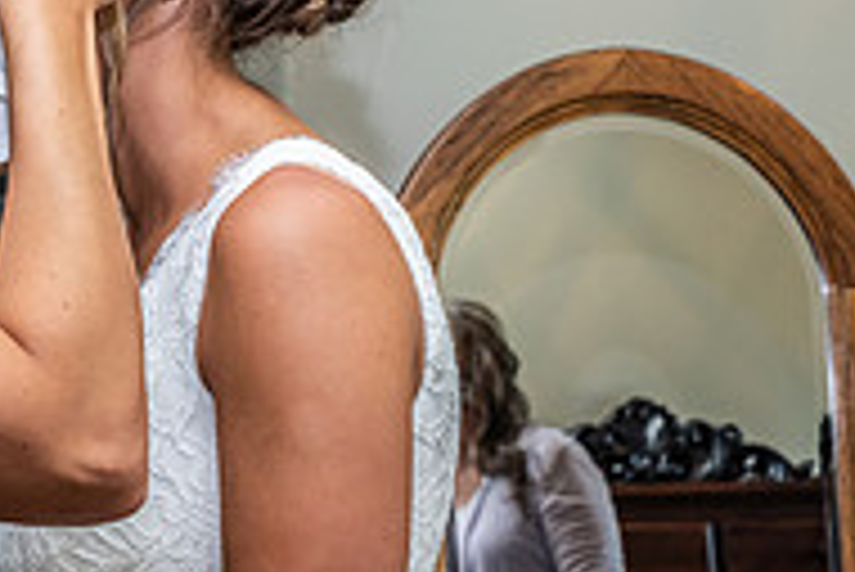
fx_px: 2543
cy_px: 218
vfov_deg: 12.8
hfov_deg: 18.9
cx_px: 176
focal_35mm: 107
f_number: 4.5
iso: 400
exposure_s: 1/160
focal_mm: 35
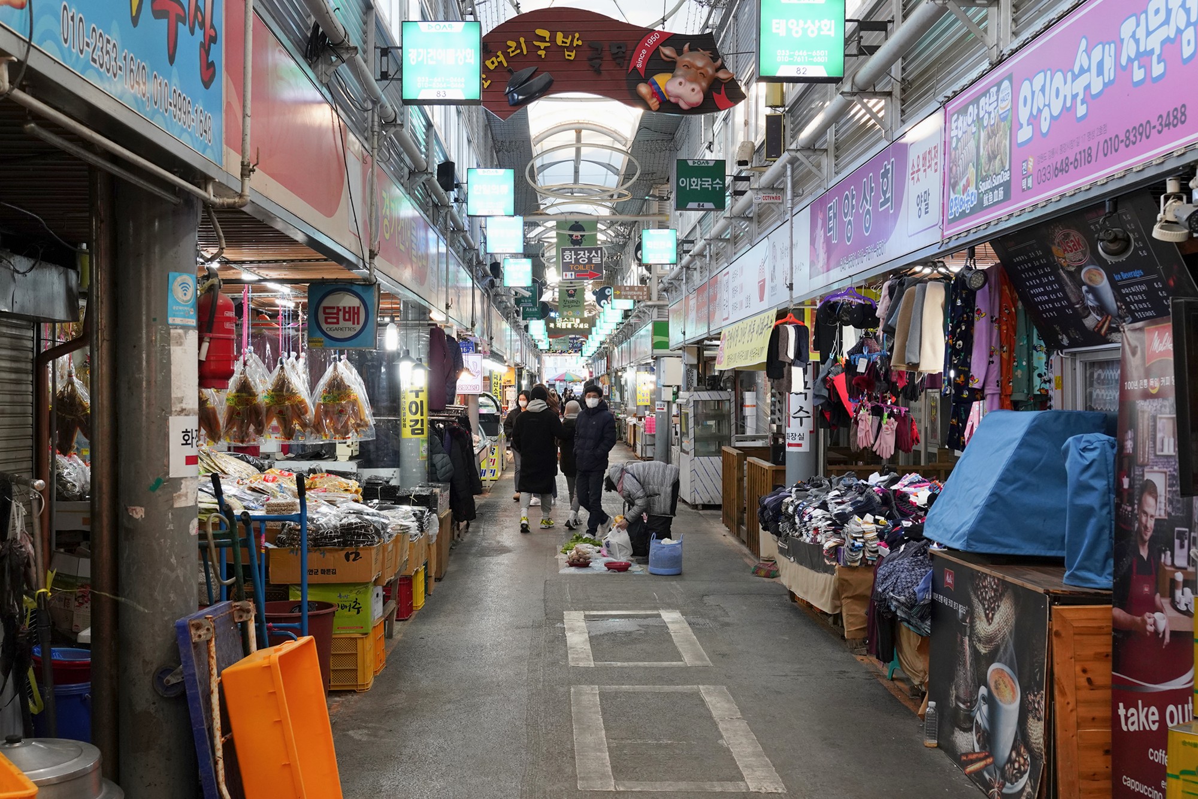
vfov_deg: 36.0
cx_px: 599
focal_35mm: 37
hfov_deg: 51.9
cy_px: 400
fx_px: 1231
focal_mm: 37
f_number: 7.1
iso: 1600
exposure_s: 1/100
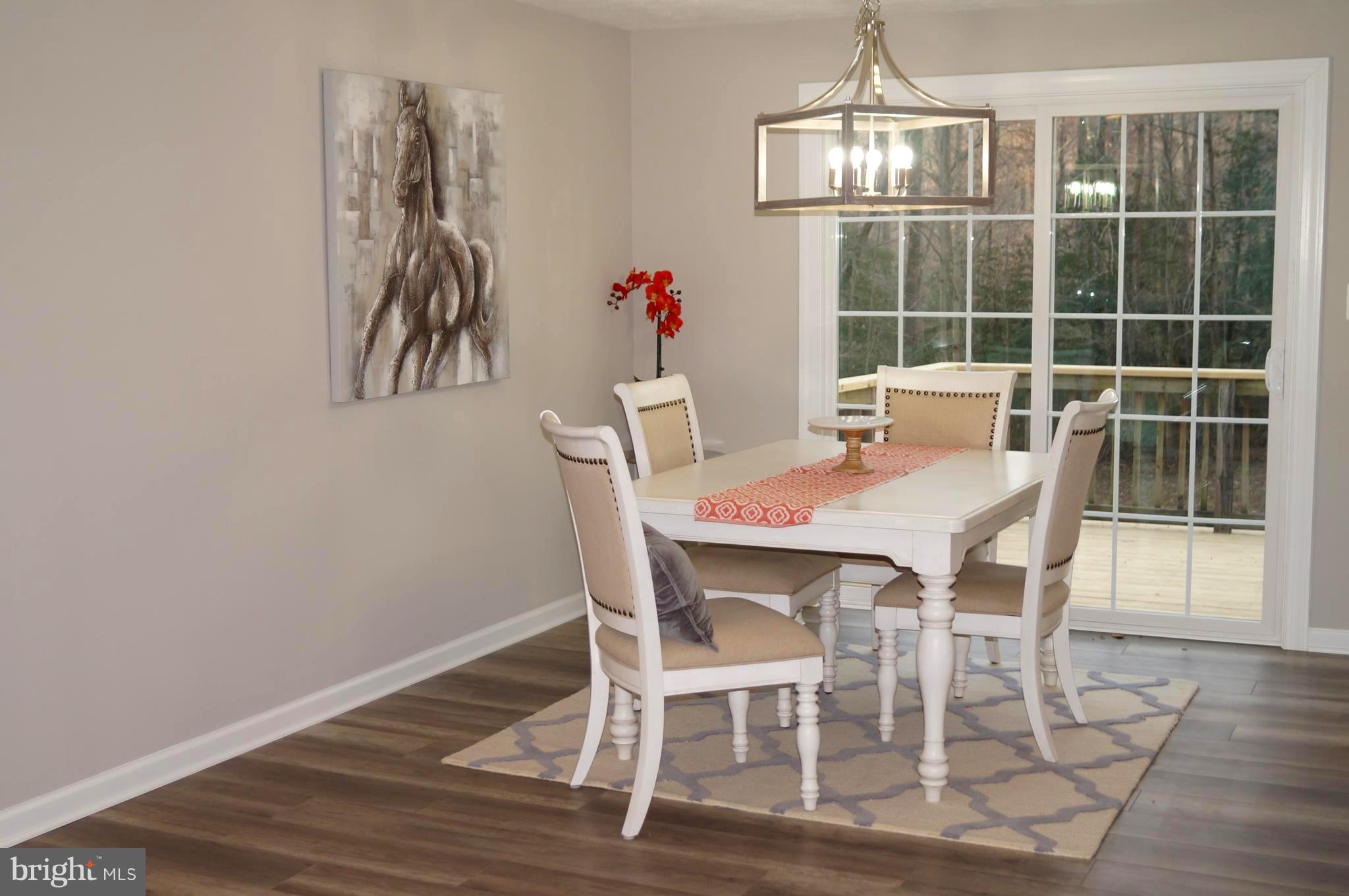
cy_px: 448
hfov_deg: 46.5
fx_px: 1572
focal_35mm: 42
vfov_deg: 31.8
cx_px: 674
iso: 200
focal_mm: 28
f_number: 4.5
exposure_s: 1/60
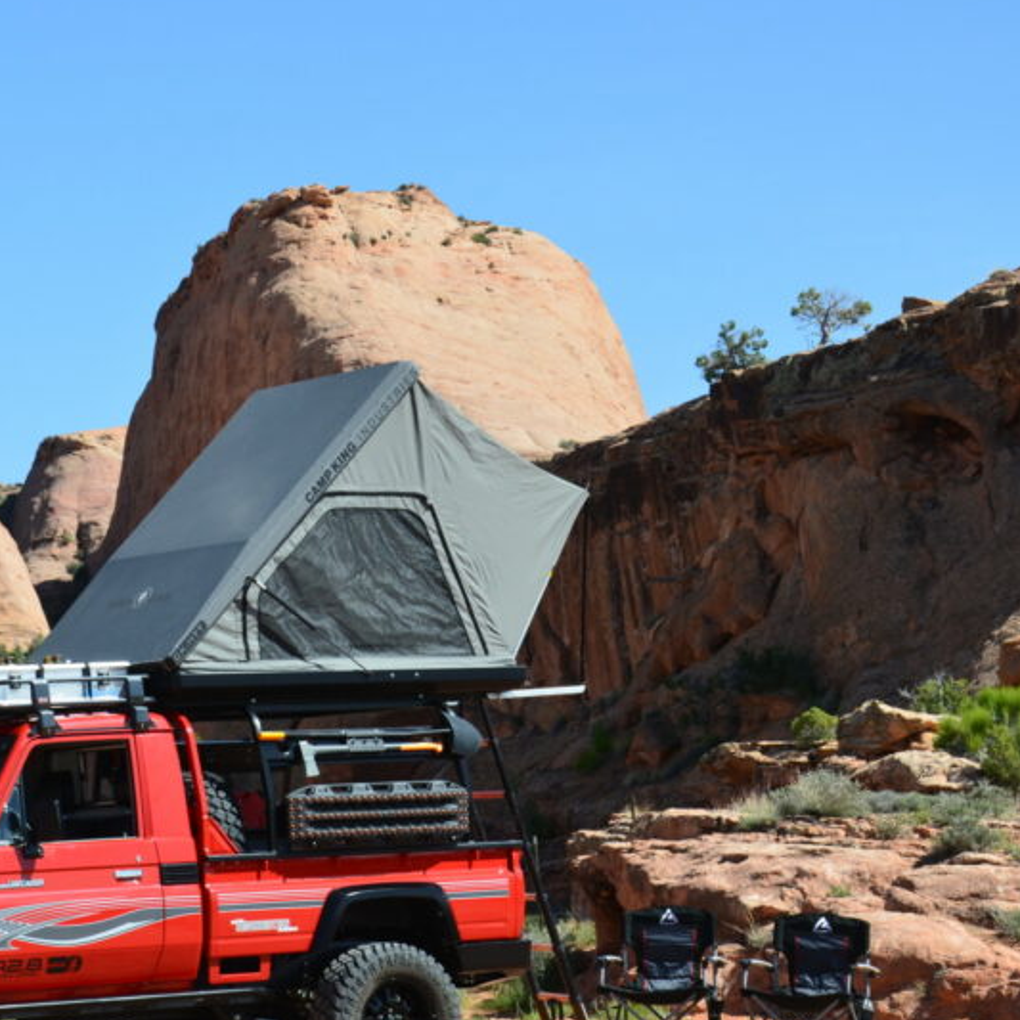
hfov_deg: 14.0
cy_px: 605
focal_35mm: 124
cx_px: 205
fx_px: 4134
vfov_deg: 14.1
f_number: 10
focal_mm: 52
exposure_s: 1/250
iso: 200
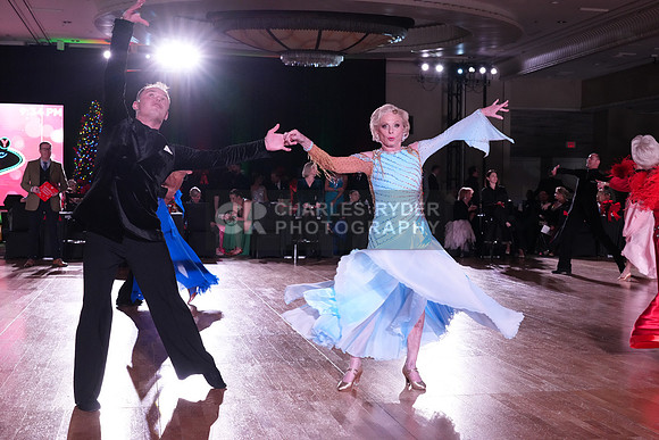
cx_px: 330
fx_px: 861
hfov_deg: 41.9
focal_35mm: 47
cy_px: 220
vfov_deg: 28.7
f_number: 6.3
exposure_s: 1/320
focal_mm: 47
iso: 5000
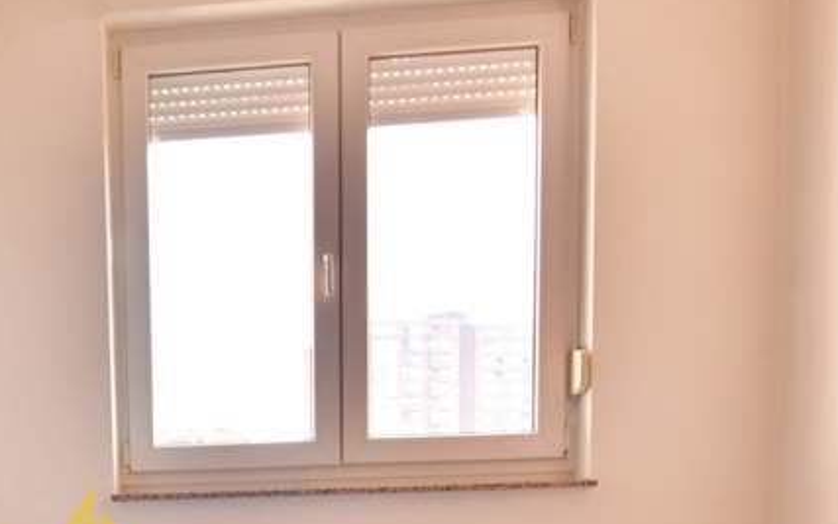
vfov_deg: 26.7
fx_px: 982
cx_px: 98
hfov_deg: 42.7
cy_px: 616
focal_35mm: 43
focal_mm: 10
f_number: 4.5
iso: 400
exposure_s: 1/250
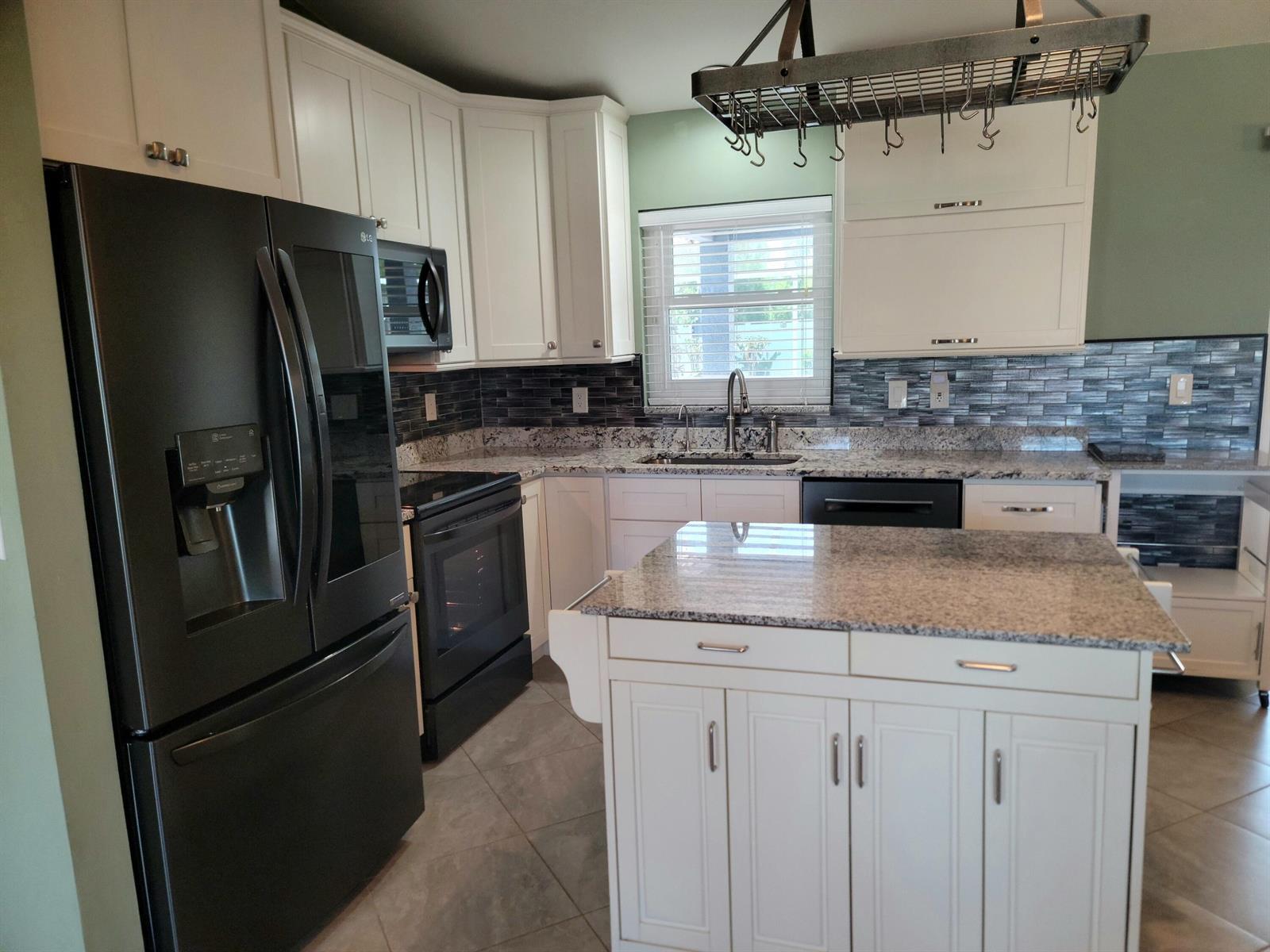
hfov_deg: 69.4
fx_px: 917
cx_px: 635
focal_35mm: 25
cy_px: 476
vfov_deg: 54.9
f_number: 1.8
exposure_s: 1/60.2
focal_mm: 7
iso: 125
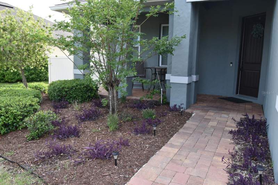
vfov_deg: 43.6
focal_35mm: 30
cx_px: 139
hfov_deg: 61.9
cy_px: 92
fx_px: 232
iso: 400
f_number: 7.1
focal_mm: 20
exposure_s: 1/200
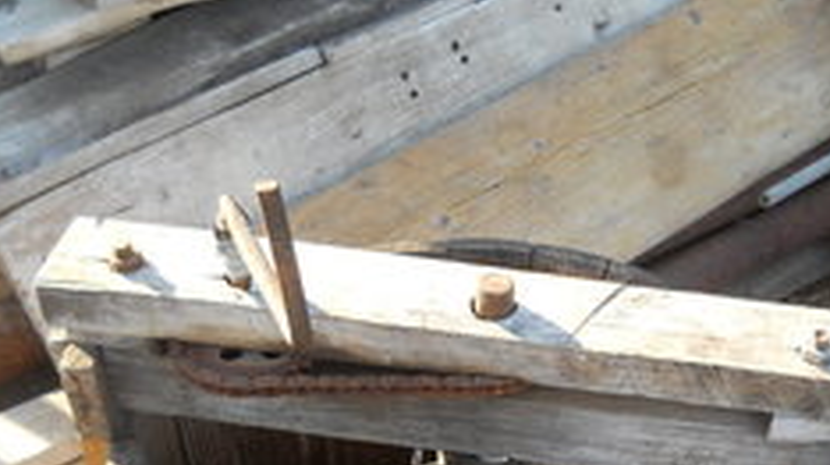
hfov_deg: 31.1
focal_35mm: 67
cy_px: 378
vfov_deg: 17.8
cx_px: 585
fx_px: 1473
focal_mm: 6.72
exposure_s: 1/100
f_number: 3.1
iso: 80
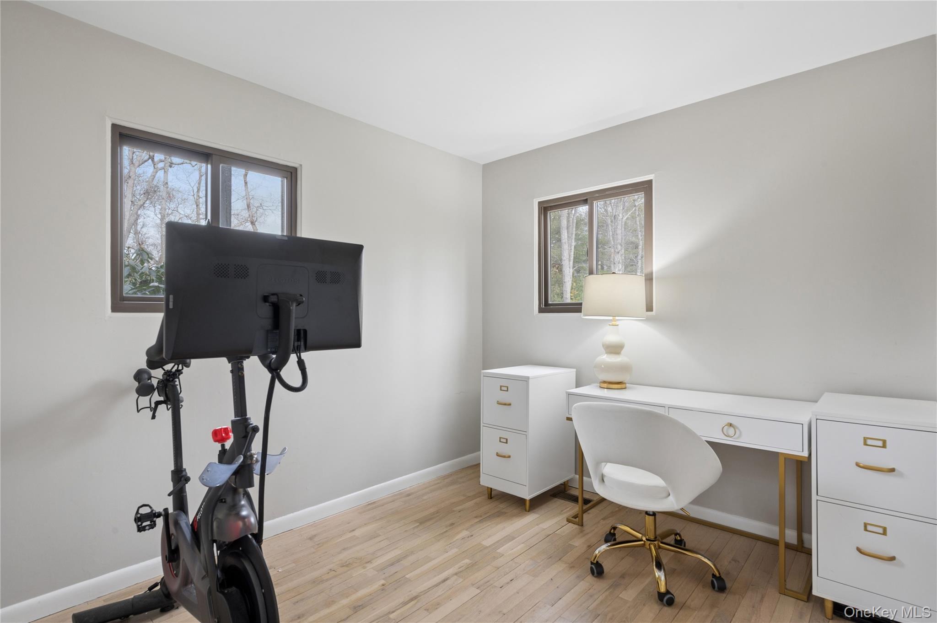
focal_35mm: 18
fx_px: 468
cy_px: 312
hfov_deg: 90.0
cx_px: 468
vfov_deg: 67.3
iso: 250
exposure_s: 1/15
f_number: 10
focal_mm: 18
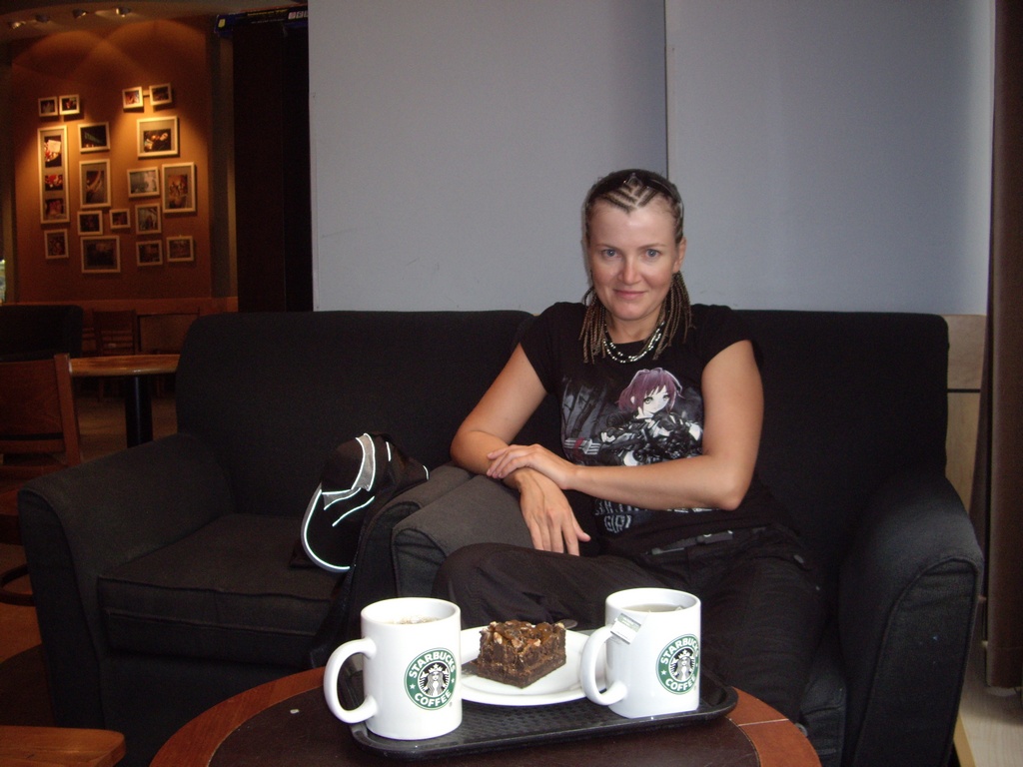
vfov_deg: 37.7
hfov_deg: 49.0
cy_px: 384
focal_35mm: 38
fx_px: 1123
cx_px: 512
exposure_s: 1/40
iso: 200
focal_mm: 7.9
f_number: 2.8
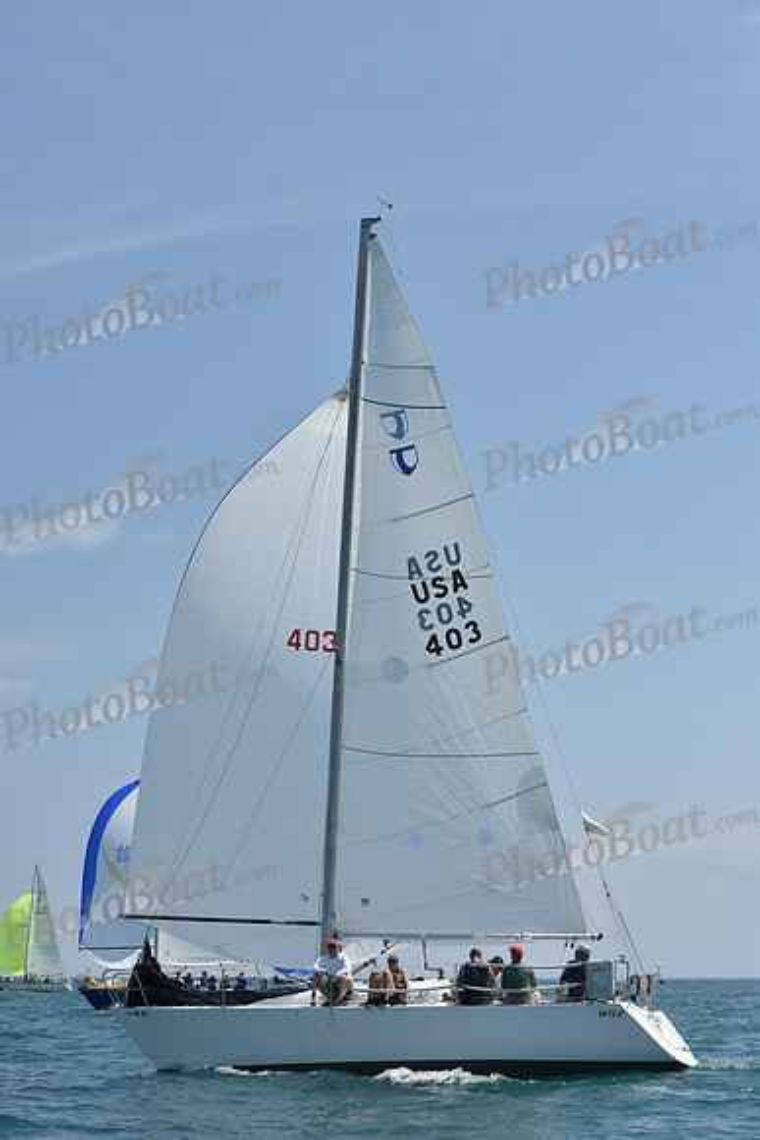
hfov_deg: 19.5
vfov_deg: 28.8
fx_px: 2215
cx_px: 380
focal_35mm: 70
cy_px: 570
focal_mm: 70
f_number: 9
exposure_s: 1/1250
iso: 250
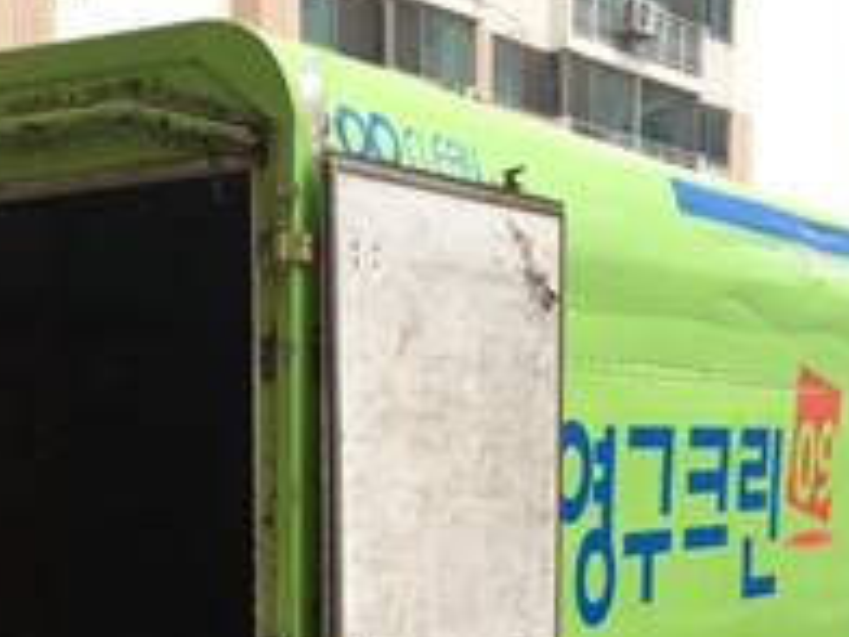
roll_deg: +0.3
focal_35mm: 83
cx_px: 173
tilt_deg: -6.5
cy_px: 815
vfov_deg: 16.8
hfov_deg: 23.2
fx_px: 2036
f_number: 2.2
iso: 25
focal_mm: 4.15
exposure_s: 1/40
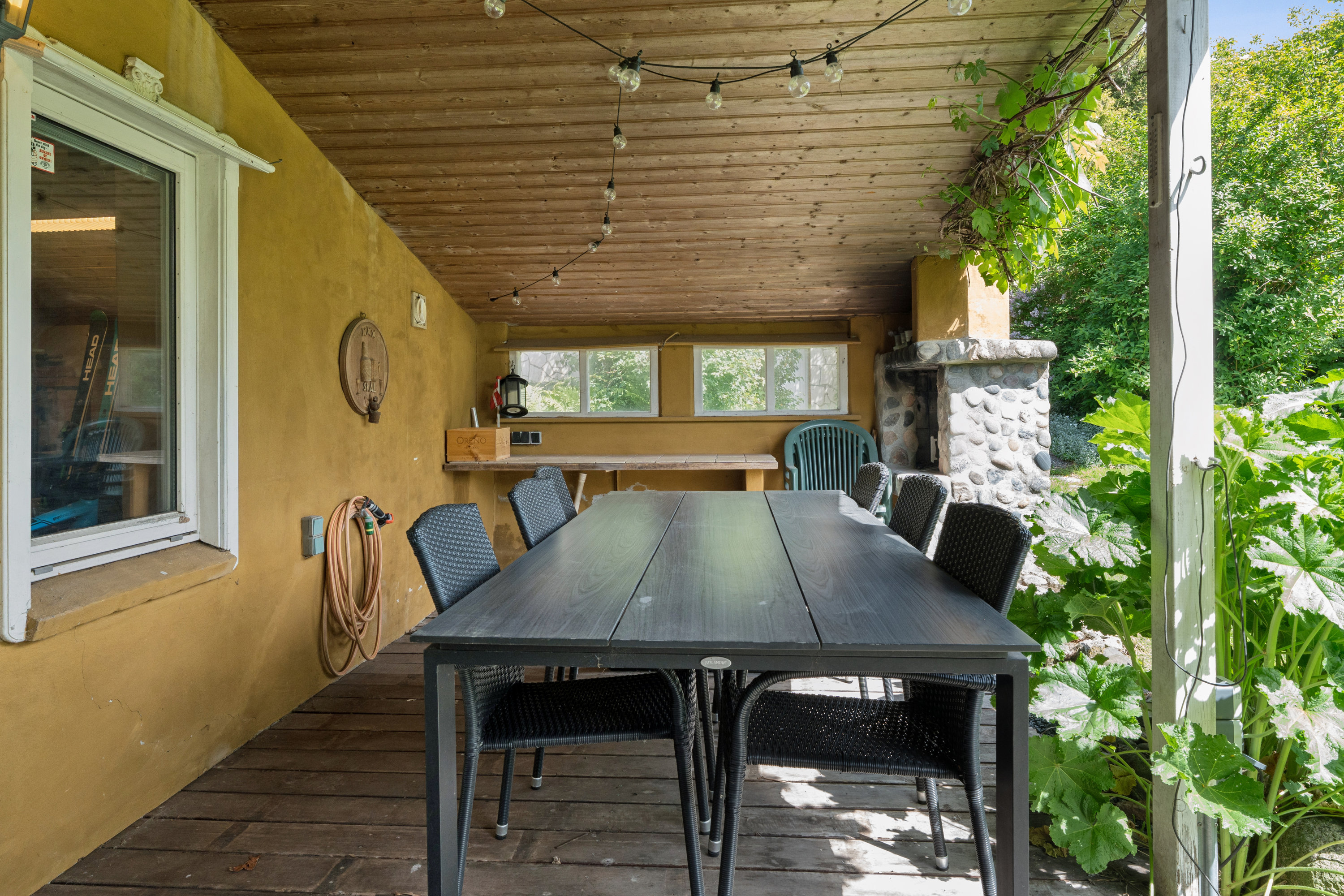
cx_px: 672
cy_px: 448
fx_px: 747
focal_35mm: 20
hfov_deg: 84.0
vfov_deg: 61.9
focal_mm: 20
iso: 800
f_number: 11
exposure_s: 1/80
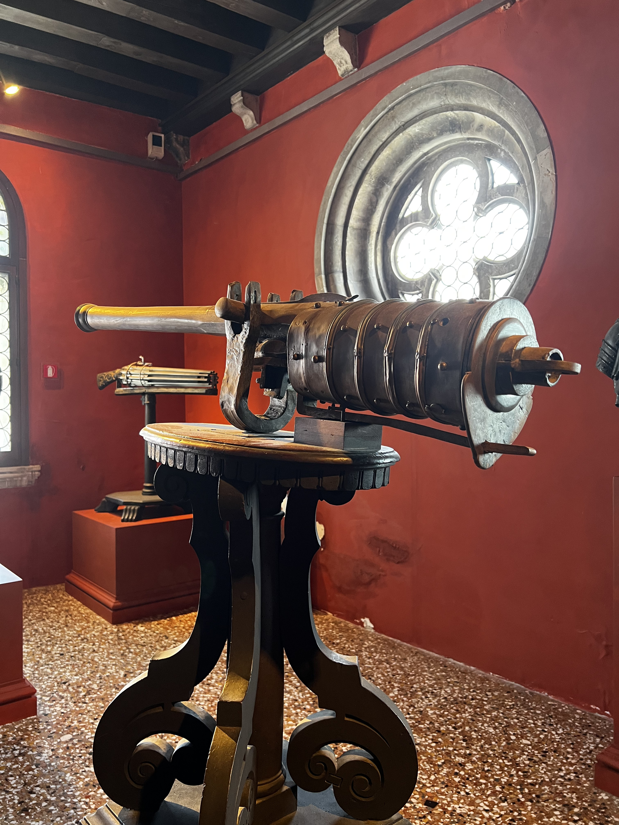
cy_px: 412
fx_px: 620
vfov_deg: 67.3
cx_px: 310
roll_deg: -0.9
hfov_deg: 53.1
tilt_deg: -0.7
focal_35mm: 26
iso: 200
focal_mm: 5.7
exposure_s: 1/50
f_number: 1.5
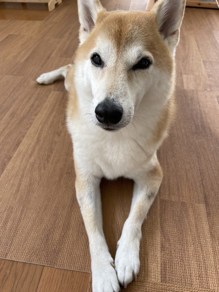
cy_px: 146
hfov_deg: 53.1
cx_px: 110
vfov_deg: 67.3
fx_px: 219
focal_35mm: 26
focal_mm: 4.2
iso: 50
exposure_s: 1/121
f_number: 1.6
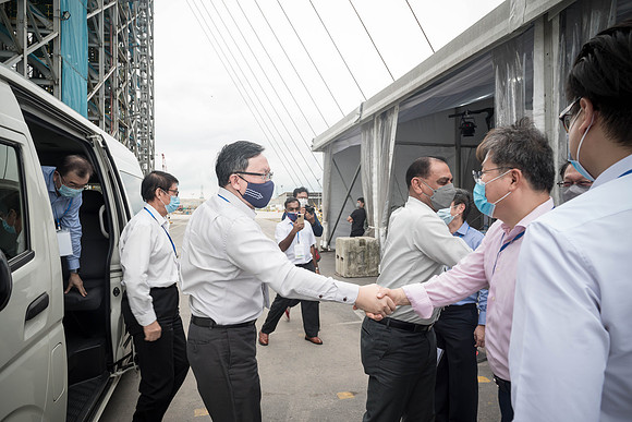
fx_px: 421
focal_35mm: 24
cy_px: 211
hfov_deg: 73.7
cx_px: 316
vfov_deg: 53.2
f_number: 9
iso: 400
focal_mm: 24
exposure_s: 1/125
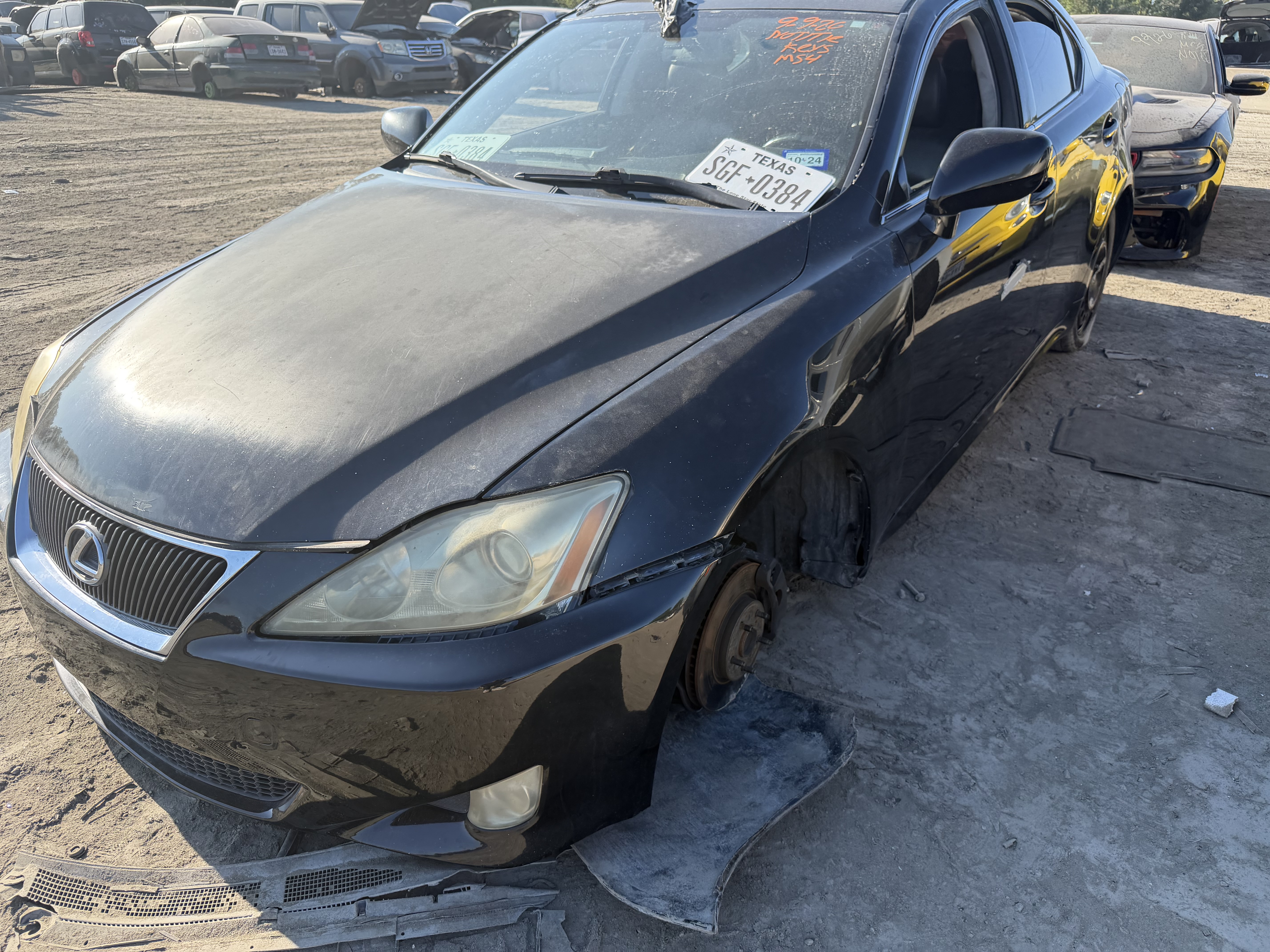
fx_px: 881
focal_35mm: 24
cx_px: 635
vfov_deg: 56.8
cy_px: 476
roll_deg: -2.4
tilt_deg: -24.1
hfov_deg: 71.6
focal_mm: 6.76
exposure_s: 1/1653
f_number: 1.78
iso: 100
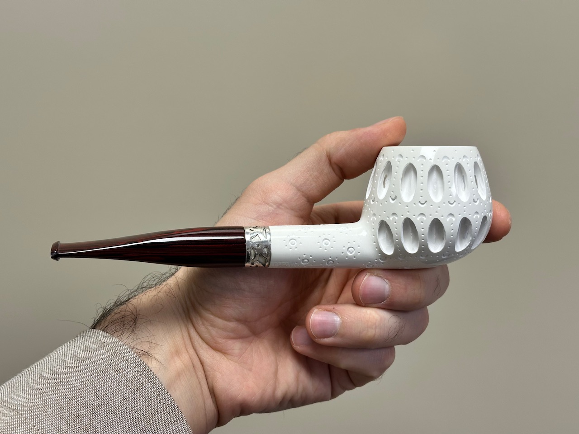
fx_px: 803
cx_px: 290
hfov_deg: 39.7
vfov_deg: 30.3
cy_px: 217
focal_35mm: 48
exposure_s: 1/100
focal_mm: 6.86
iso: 64
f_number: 1.78
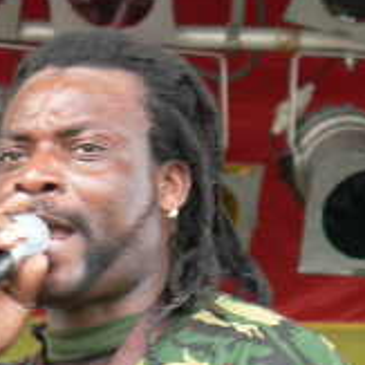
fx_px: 5547
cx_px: 20
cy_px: 587
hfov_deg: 3.8
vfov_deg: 3.7
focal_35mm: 465
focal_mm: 24.6
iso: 64
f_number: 3.3
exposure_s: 1/60
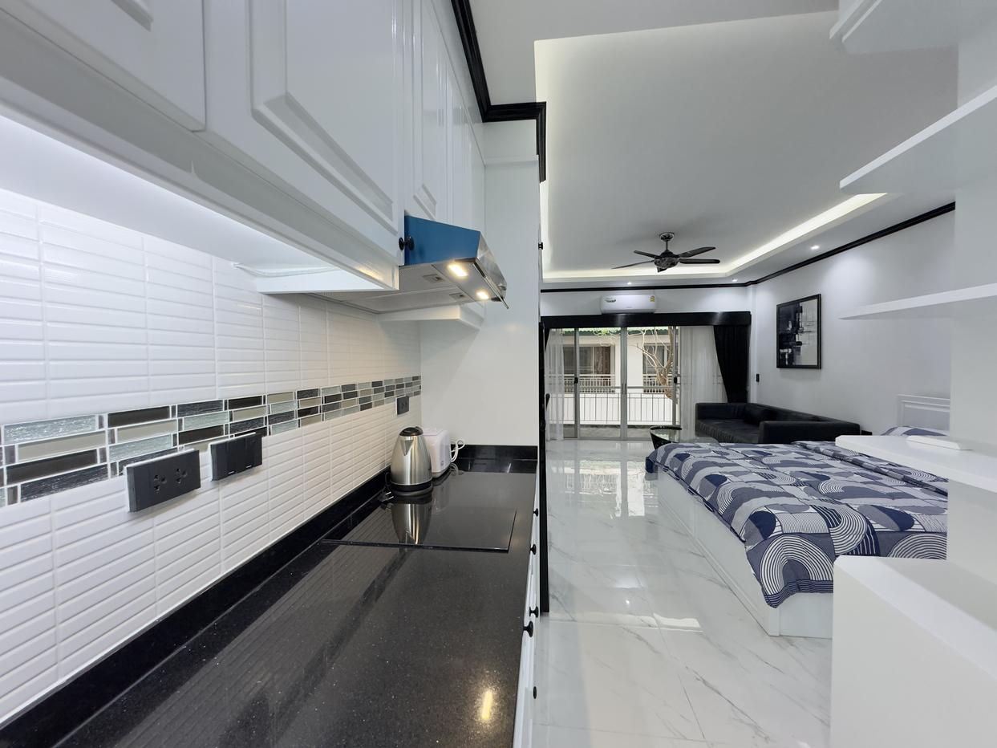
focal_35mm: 14
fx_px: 403
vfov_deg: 85.7
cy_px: 374
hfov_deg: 102.1
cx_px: 498
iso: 320
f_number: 2.2
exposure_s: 1/100
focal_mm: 2.22
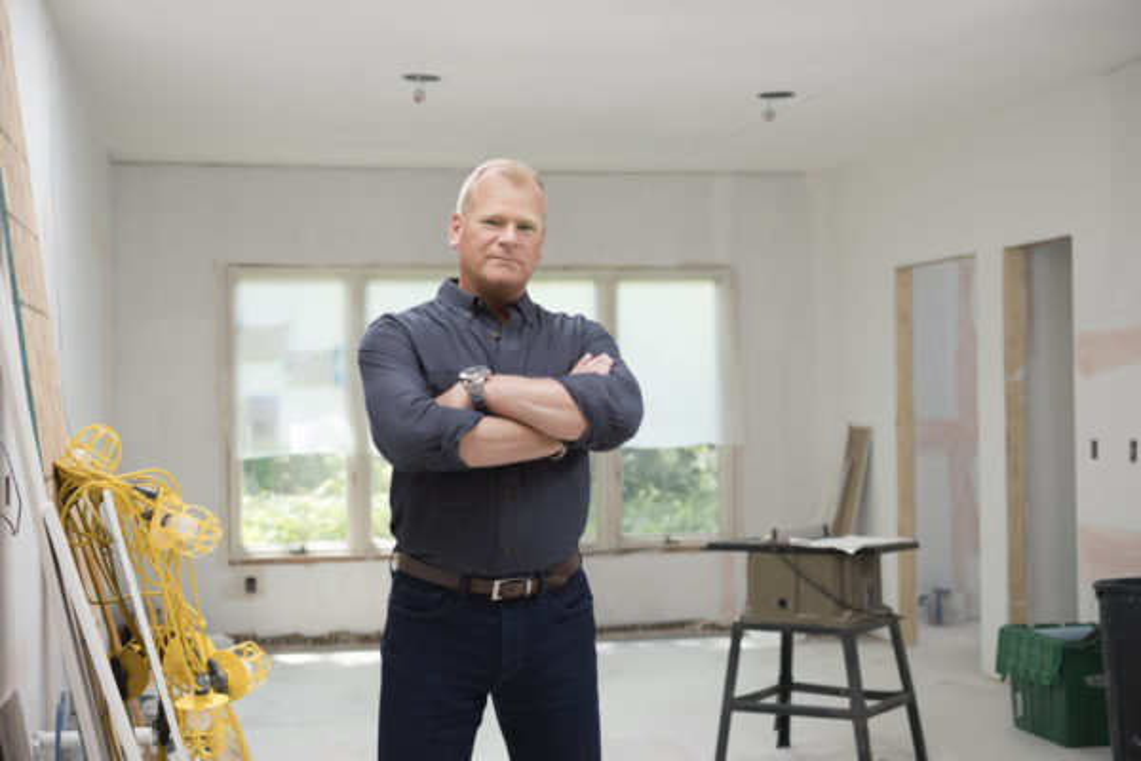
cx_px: 570
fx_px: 1680
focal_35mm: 53
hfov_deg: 37.5
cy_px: 380
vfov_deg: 25.5
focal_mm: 35
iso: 200
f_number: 2
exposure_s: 1/320
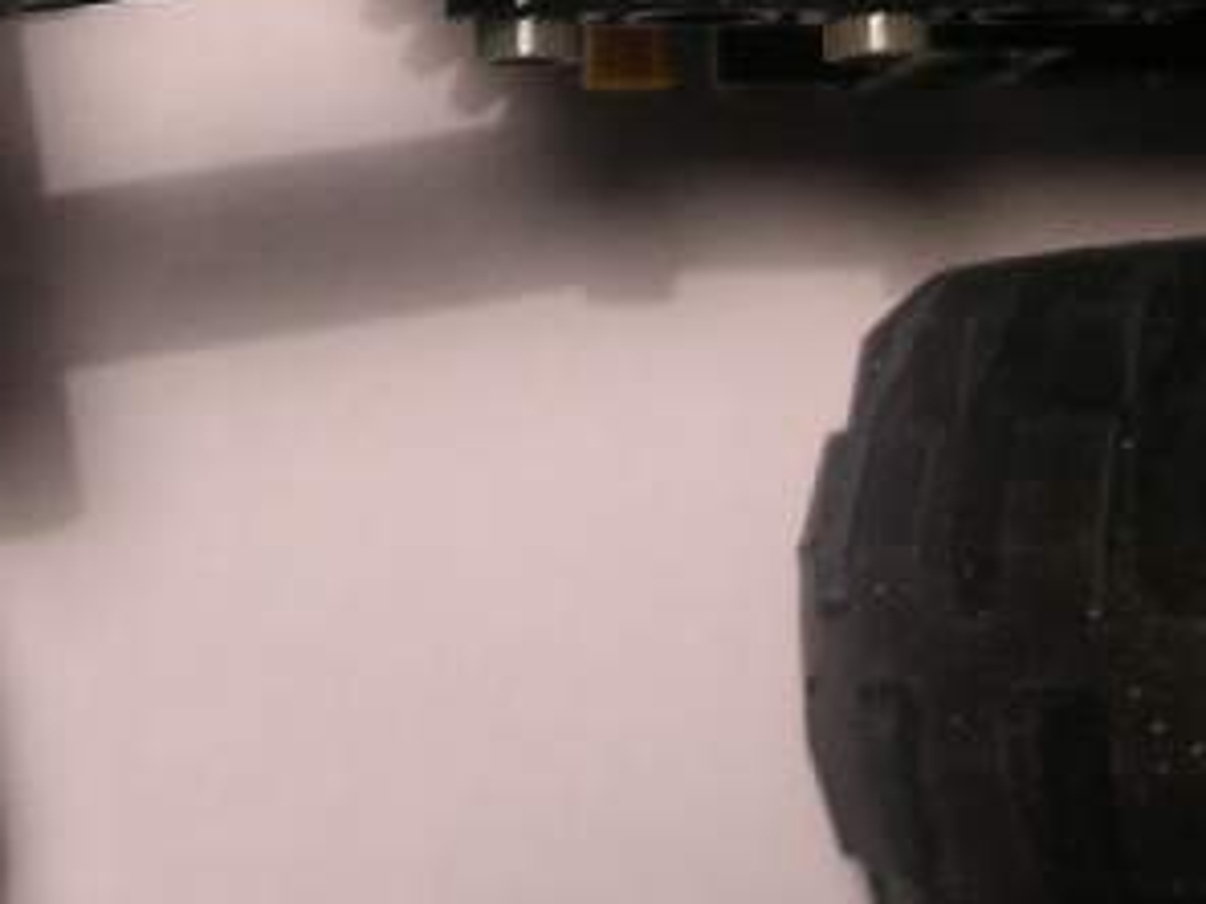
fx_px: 4216
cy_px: -301
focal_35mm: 121
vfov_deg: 11.9
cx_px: 261
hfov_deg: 16.2
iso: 50
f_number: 3
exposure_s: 1/15.4
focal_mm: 5.8
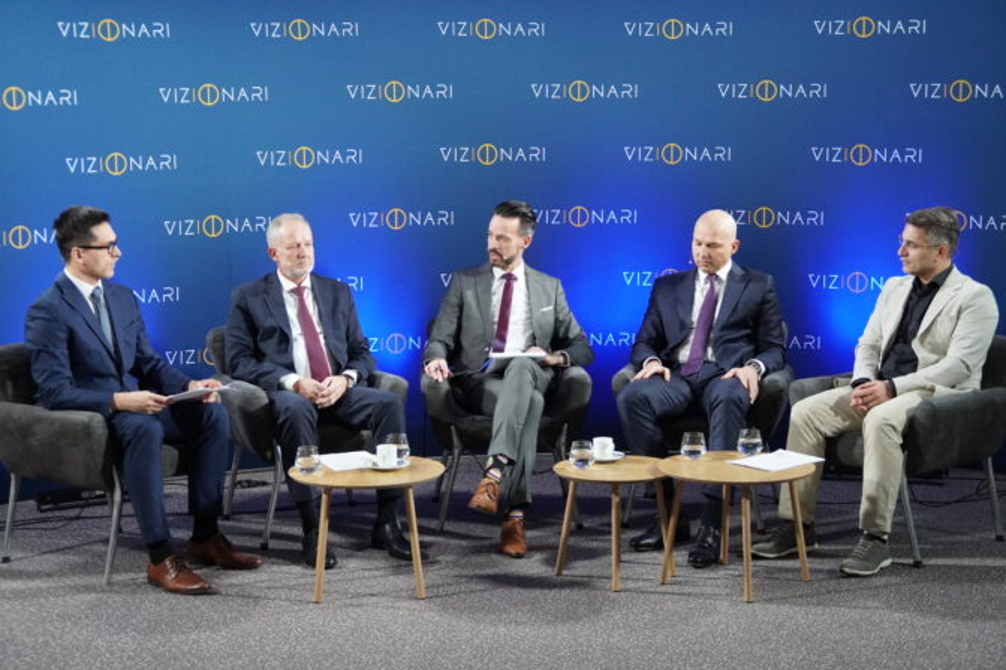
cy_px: 335
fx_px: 1760
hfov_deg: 31.9
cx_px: 503
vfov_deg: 21.6
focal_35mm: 63
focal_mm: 42
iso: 2500
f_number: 4
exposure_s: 1/160
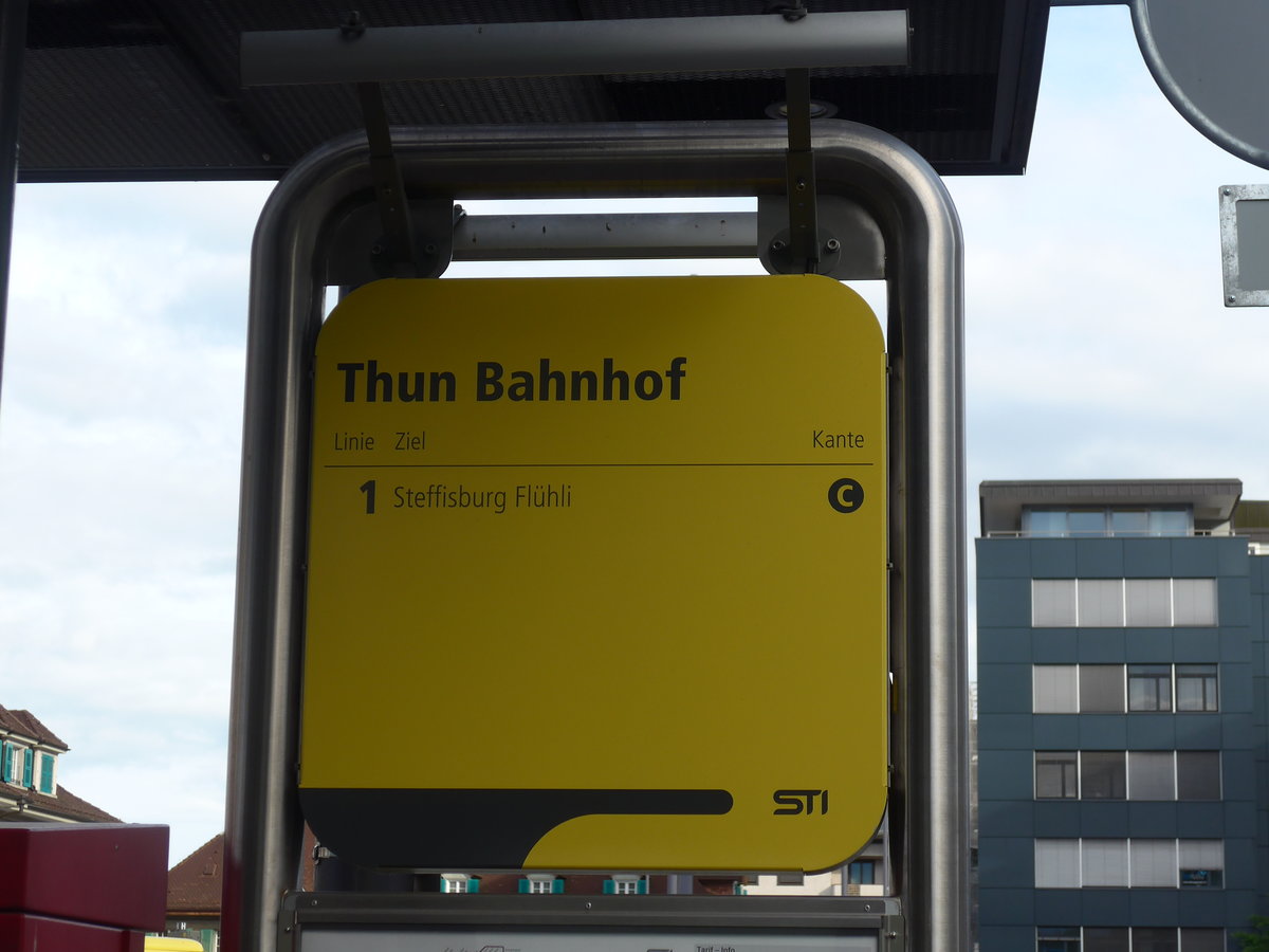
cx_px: 634
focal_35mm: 80
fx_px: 2933
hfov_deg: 24.4
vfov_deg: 18.4
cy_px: 476
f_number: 4.4
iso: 80
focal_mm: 16
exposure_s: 1/250
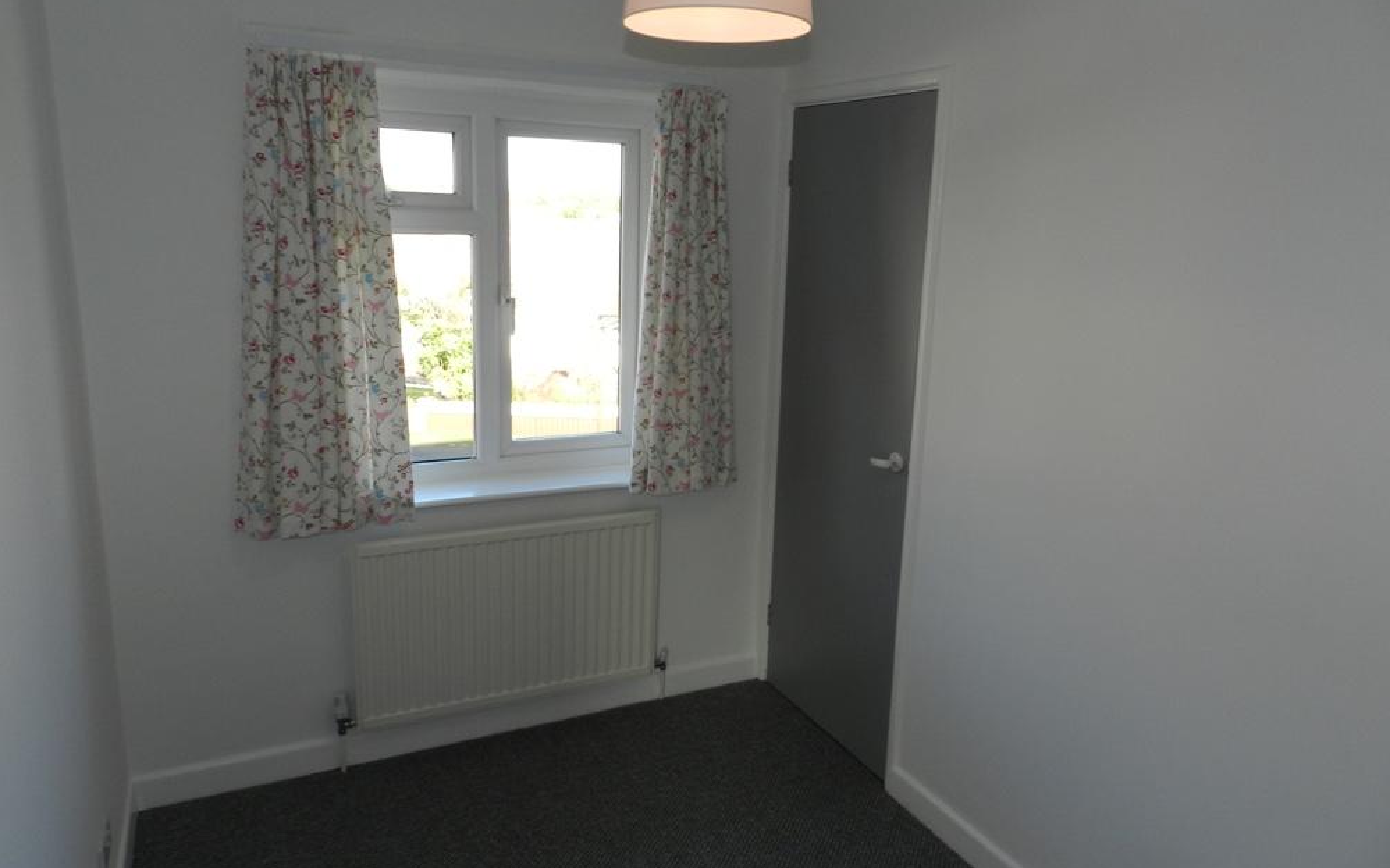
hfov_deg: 72.6
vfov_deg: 49.3
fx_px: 947
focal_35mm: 25
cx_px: 689
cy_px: 430
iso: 160
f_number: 3.4
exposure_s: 1/160
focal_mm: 4
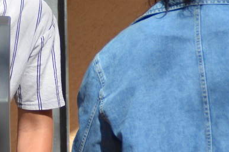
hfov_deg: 3.2
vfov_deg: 2.2
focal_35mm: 639
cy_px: 21
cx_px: -79
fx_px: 4062
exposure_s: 1/800
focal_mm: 135
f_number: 7.1
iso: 200
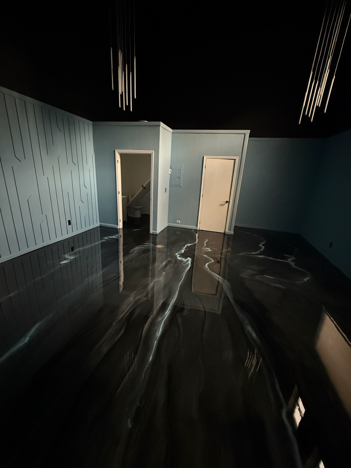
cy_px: 234
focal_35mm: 14
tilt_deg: -17.9
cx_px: 176
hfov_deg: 85.7
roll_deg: -3.4
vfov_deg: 102.1
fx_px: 189
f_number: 2.2
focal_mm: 2.22
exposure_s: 1/35
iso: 1600
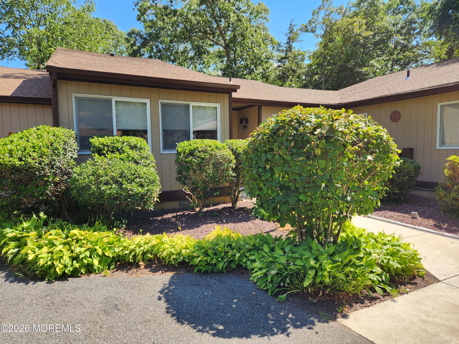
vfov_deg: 58.9
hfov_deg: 73.9
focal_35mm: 23
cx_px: 230
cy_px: 172
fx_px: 305
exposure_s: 1/713
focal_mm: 5.4
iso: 20
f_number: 1.8
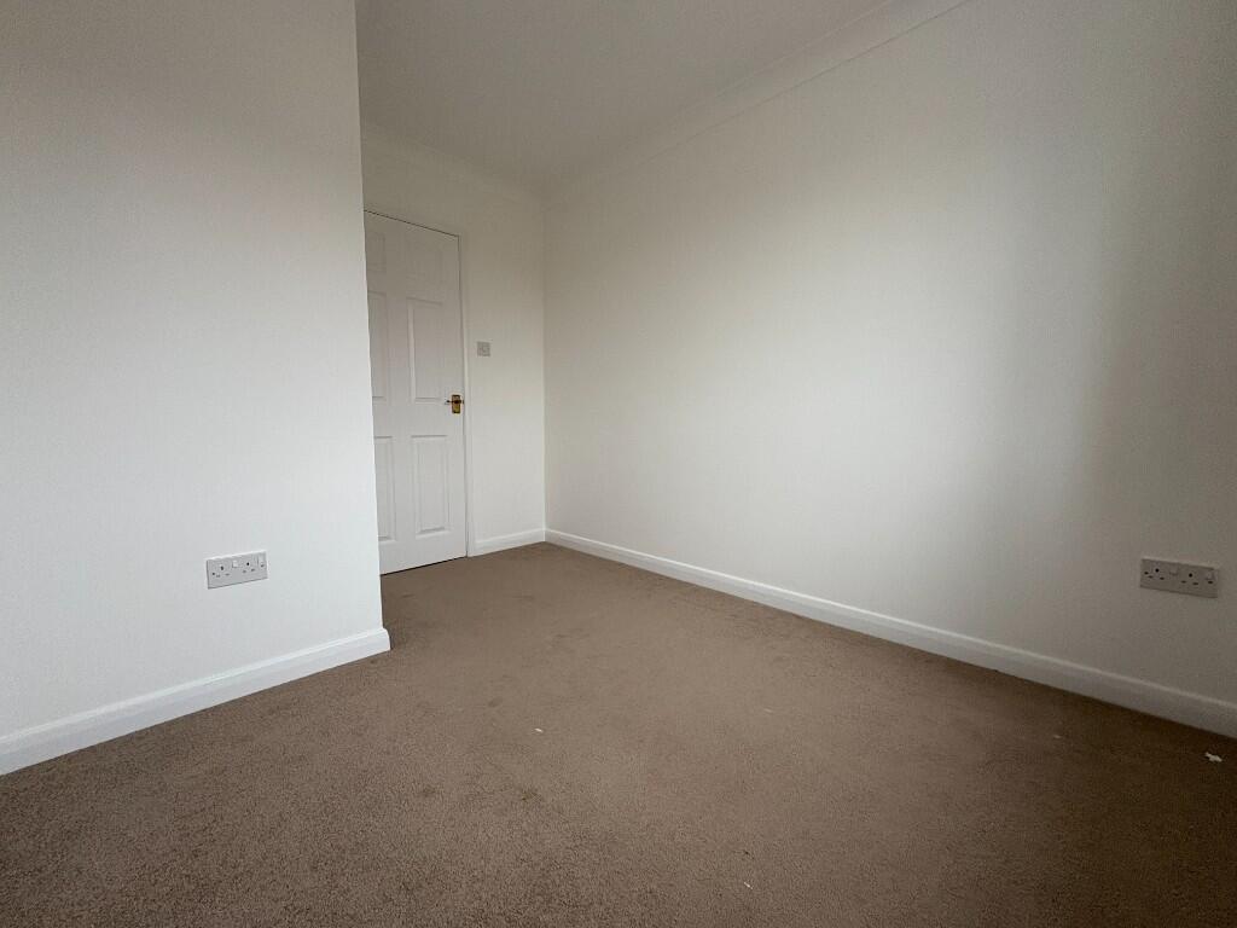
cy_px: 464
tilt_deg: -5.2
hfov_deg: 102.1
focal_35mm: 14
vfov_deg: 85.7
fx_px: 500
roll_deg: +0.2
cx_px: 618
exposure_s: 1/99
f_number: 2.2
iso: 160
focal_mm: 2.22
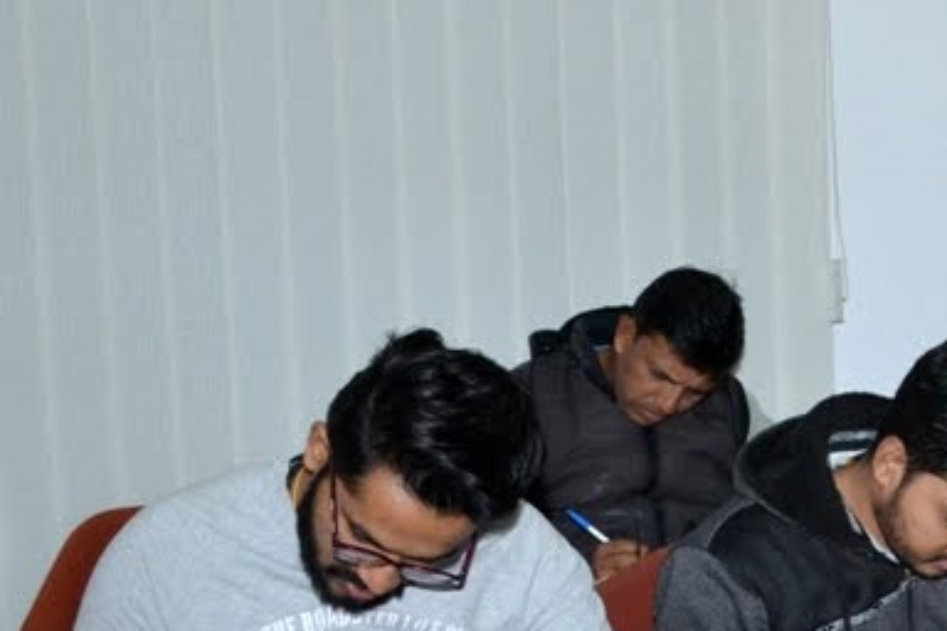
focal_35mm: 80
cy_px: 349
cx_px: 1122
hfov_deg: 23.3
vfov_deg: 17.1
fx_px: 2104
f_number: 6.3
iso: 1600
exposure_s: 1/200
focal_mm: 20
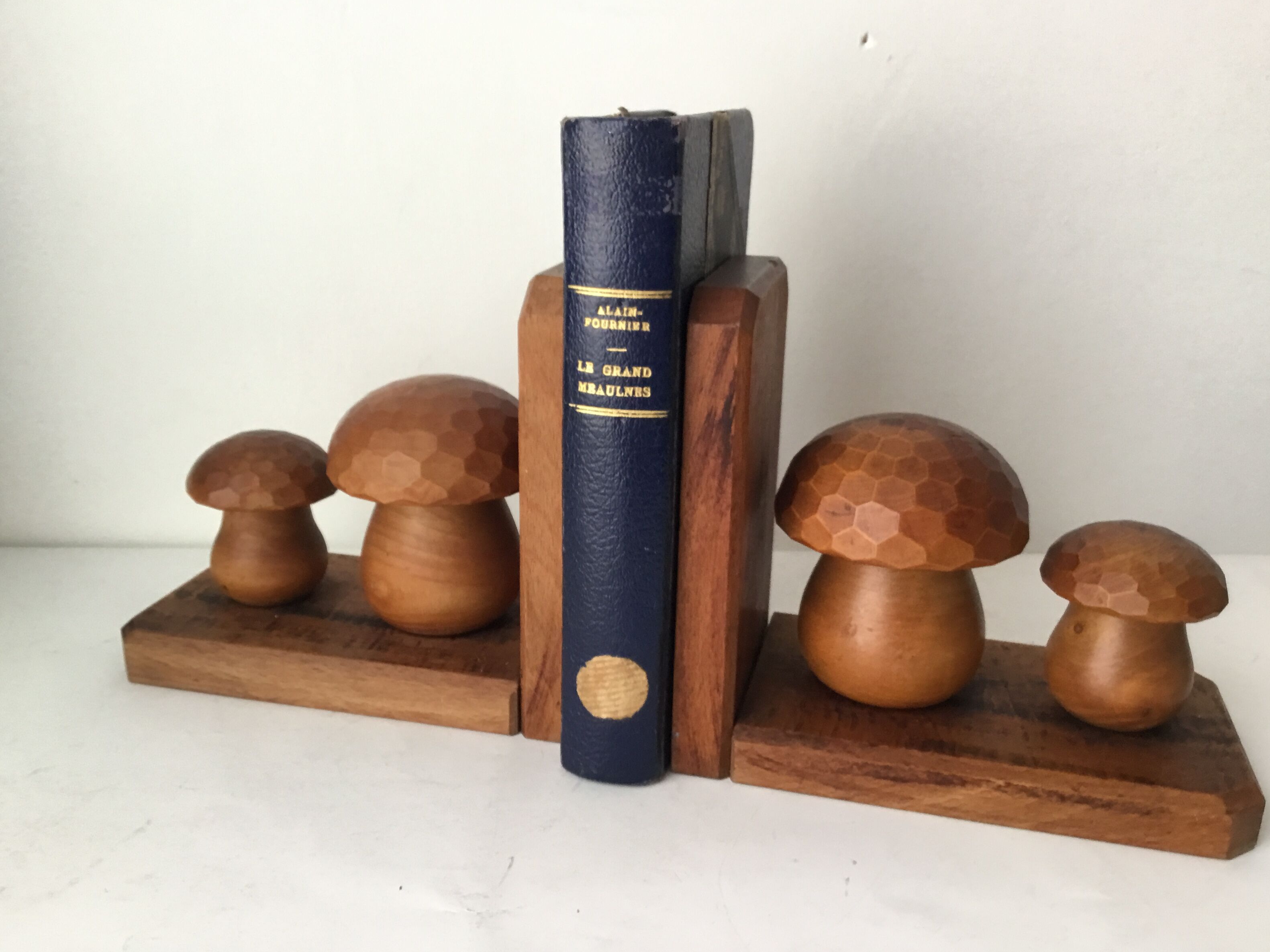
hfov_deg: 56.8
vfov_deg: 44.2
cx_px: 623
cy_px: 469
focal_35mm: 32
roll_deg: +0.4
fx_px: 1174
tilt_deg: -17.2
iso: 125
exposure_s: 1/33
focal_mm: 3.3
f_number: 2.4
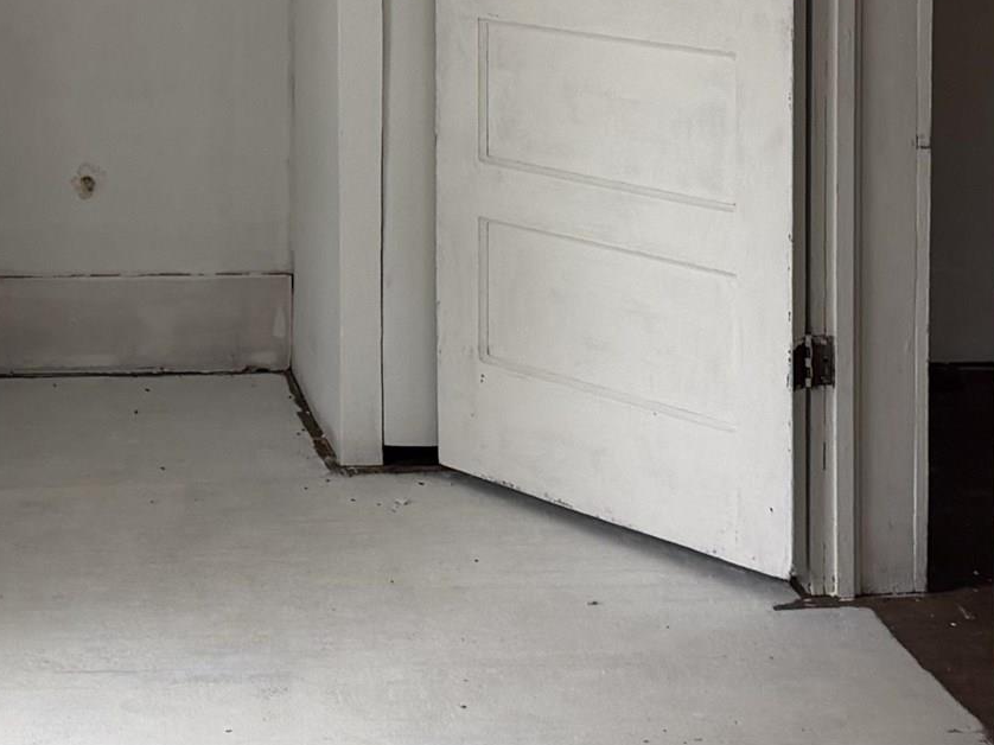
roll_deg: +0.2
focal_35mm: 88
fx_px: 2526
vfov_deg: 16.1
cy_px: -148
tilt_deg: -4.2
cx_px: 214
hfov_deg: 22.0
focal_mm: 6.76
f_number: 1.78
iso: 200
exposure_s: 1/77
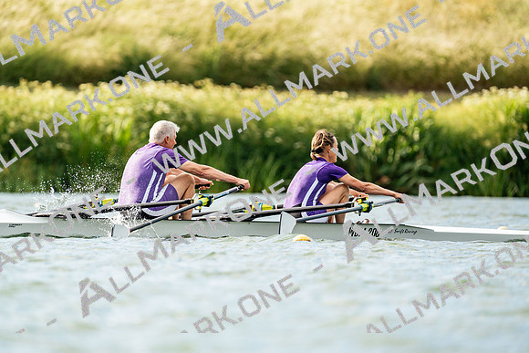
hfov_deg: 3.4
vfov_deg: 2.3
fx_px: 8818
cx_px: 264
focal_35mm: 600
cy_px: 176
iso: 500
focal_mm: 600
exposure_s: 1/2000
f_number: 6.3
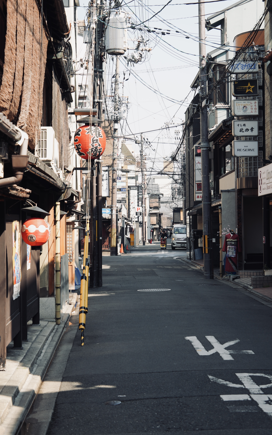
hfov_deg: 17.7
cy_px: 202
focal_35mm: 74
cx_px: 144
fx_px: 873
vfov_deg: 28.0
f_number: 5
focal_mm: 43
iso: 100
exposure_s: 1/200
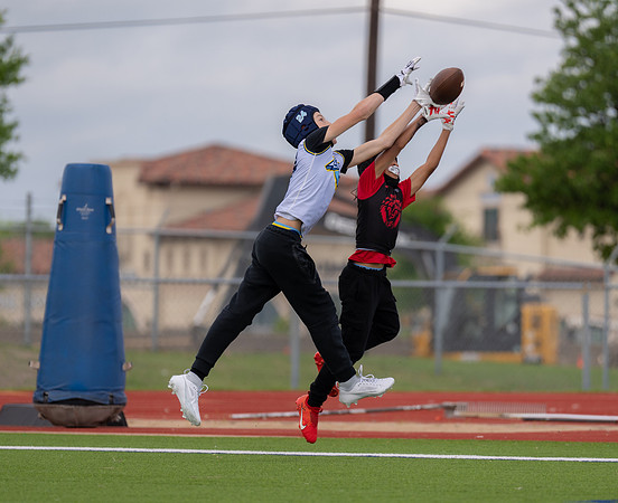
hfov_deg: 6.2
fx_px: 5696
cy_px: 288
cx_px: 319
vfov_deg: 5.1
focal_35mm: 309
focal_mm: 200
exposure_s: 1/1250
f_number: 2.8
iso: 100
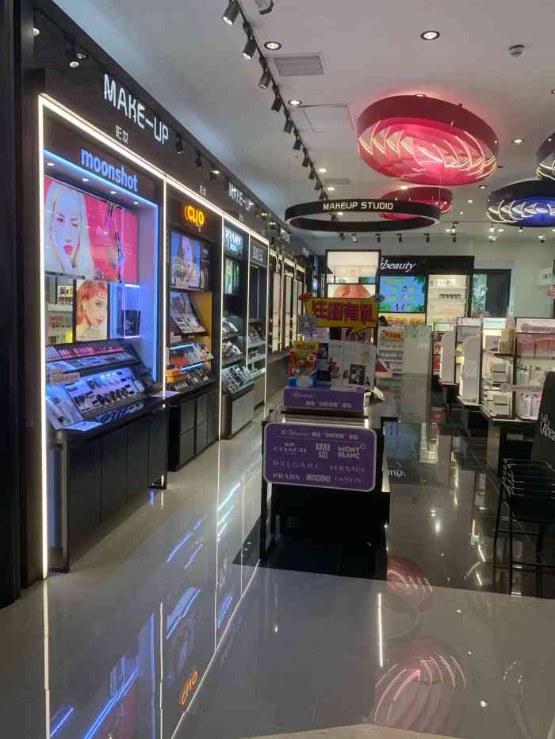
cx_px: 278
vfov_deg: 67.3
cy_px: 370
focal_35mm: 26
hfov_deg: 53.1
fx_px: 556
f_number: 1.8
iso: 50
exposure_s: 1/121
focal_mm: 4.25
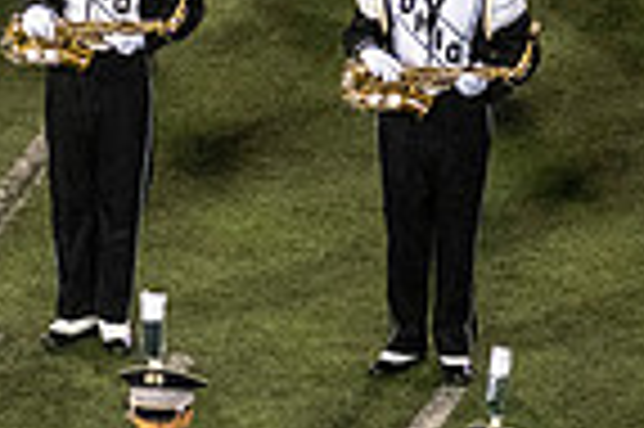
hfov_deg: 1.7
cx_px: -432
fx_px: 21728
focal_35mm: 1216
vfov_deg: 1.1
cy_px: -59
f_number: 2.8
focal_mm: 300
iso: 6400
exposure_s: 1/2500
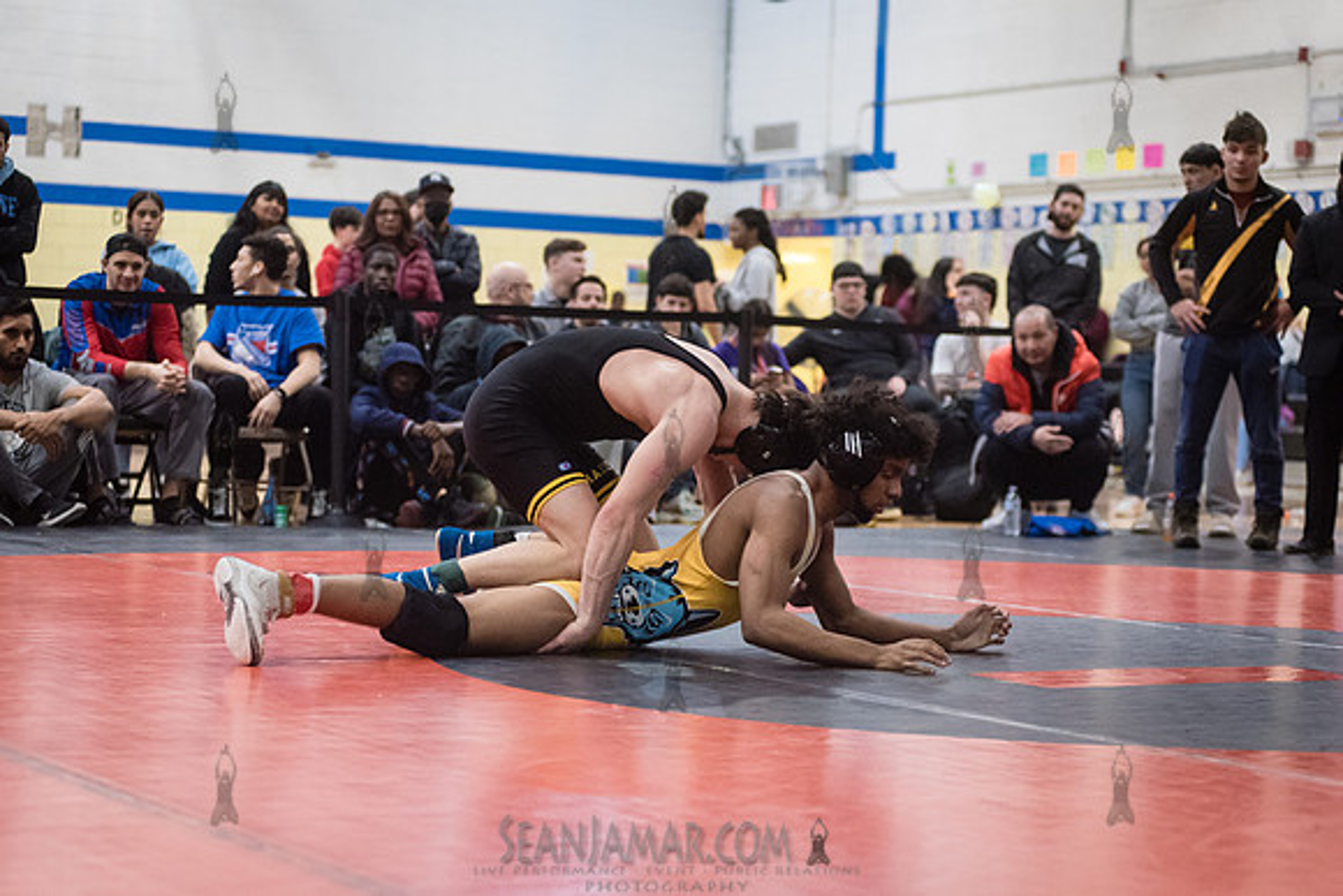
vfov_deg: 17.1
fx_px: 2985
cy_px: 448
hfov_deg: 25.4
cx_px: 672
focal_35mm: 80
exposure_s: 1/400
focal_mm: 80
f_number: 3.5
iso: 8000
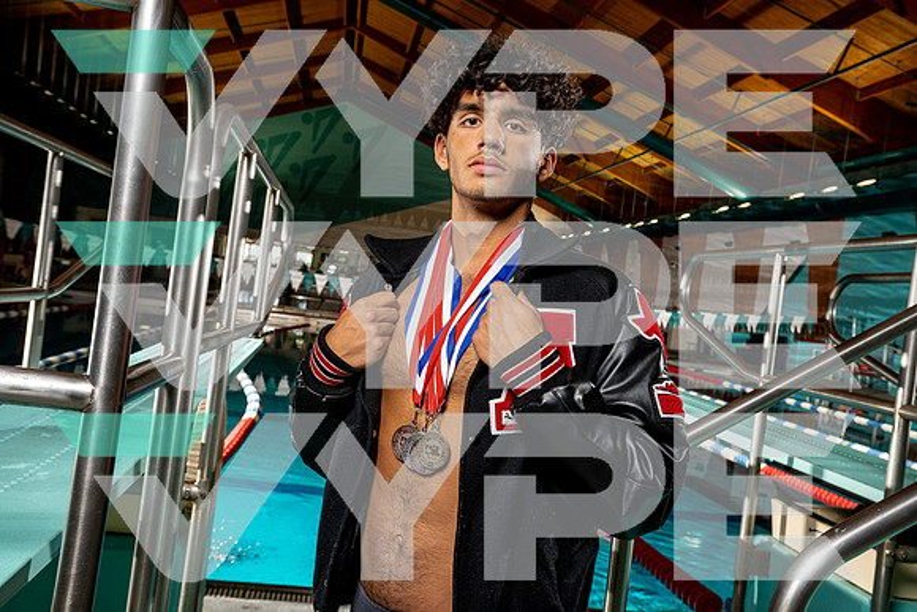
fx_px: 892
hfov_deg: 54.4
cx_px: 458
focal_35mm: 35
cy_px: 306
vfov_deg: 37.9
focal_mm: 35
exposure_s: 1/250
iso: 500
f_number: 7.1
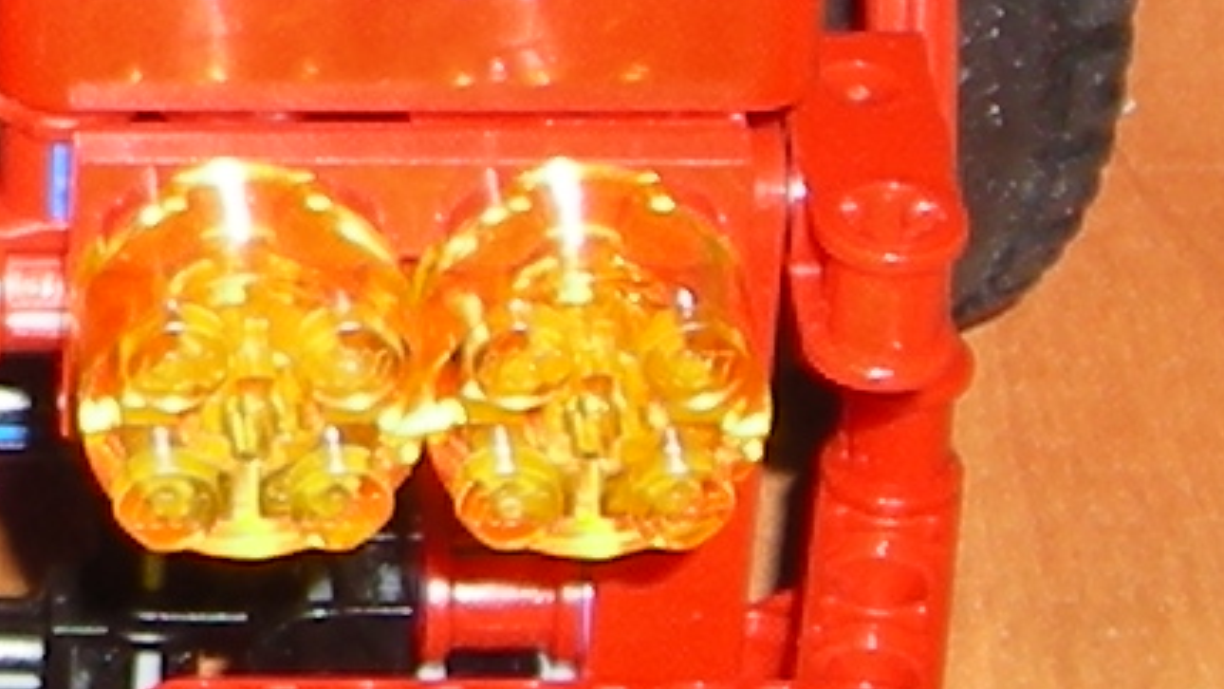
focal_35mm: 271
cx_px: -882
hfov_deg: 7.7
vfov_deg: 4.4
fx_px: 8797
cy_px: -957
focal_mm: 6.3
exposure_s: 1/60
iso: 50
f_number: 3.2
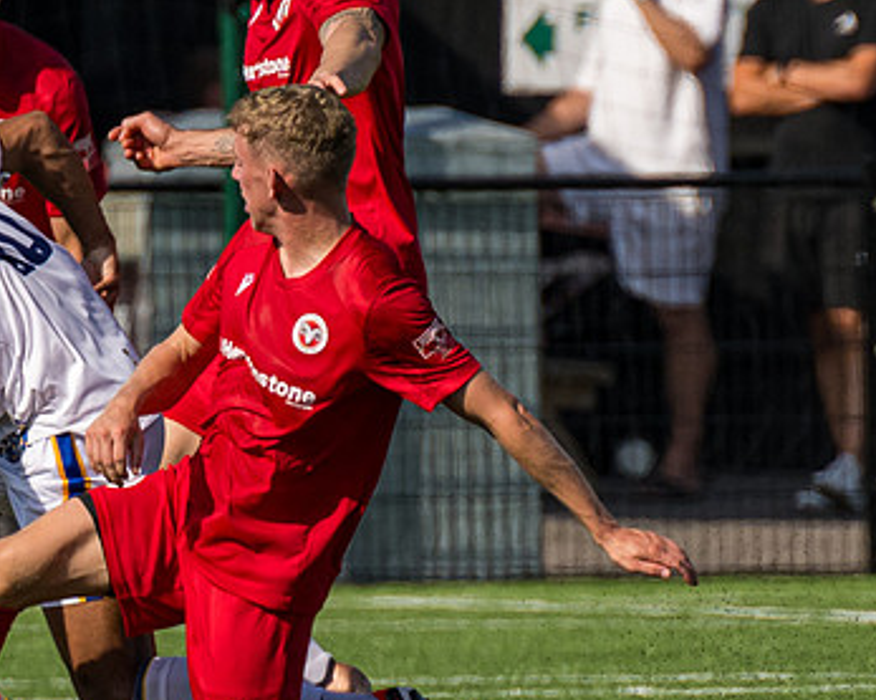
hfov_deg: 1.3
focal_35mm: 1543
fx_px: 39970
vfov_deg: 1.0
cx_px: 359
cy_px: 518
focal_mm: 280
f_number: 4.5
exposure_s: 1/2500
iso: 200
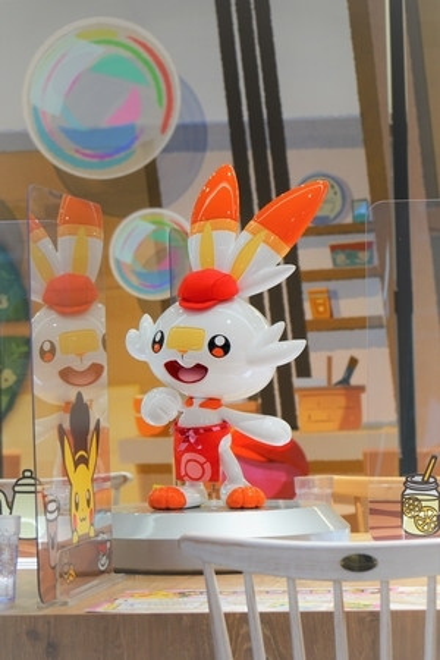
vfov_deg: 19.5
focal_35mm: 105
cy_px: 330
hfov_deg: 13.0
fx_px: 1925
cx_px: 220
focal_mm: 70
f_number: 4
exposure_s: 1/20
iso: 200
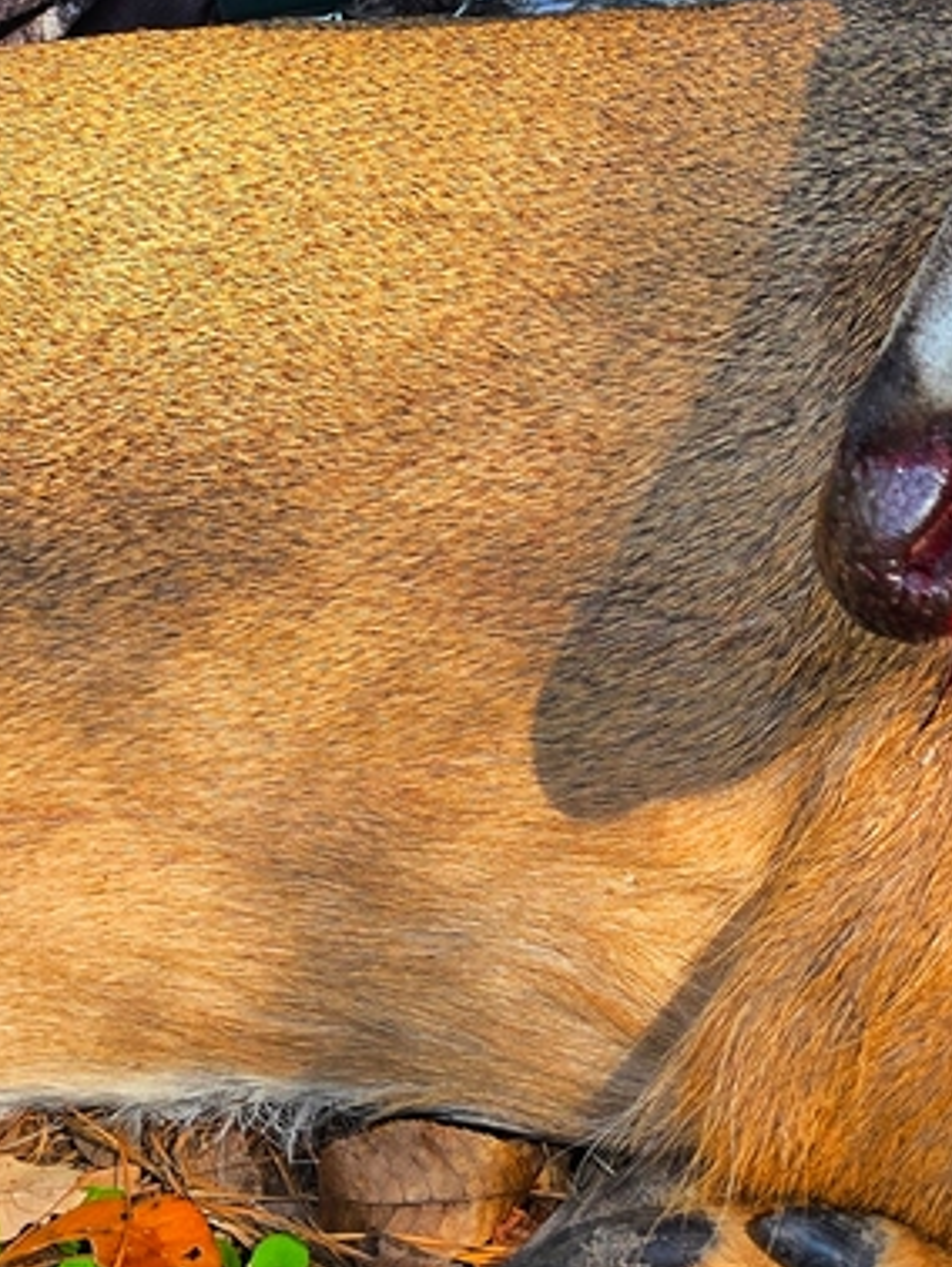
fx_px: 2674
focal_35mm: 73
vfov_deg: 23.9
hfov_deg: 19.3
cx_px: 1079
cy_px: -308
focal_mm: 6.3
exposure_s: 1/180
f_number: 1.7
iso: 64
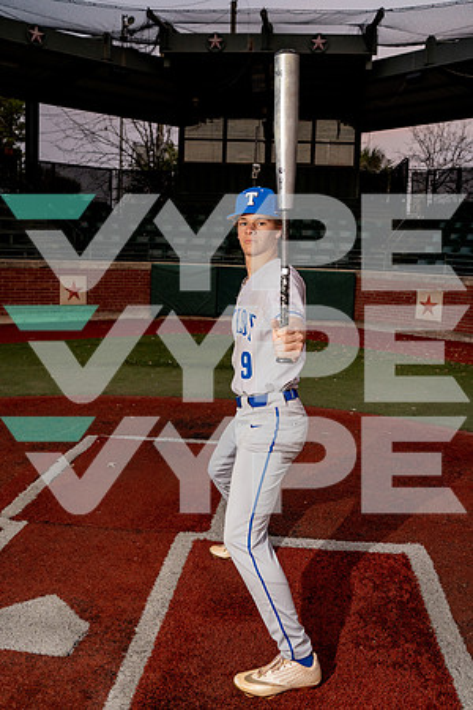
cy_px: 355
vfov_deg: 54.4
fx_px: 690
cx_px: 236
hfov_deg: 37.9
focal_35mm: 35
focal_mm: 35
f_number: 5
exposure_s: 1/250
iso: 800
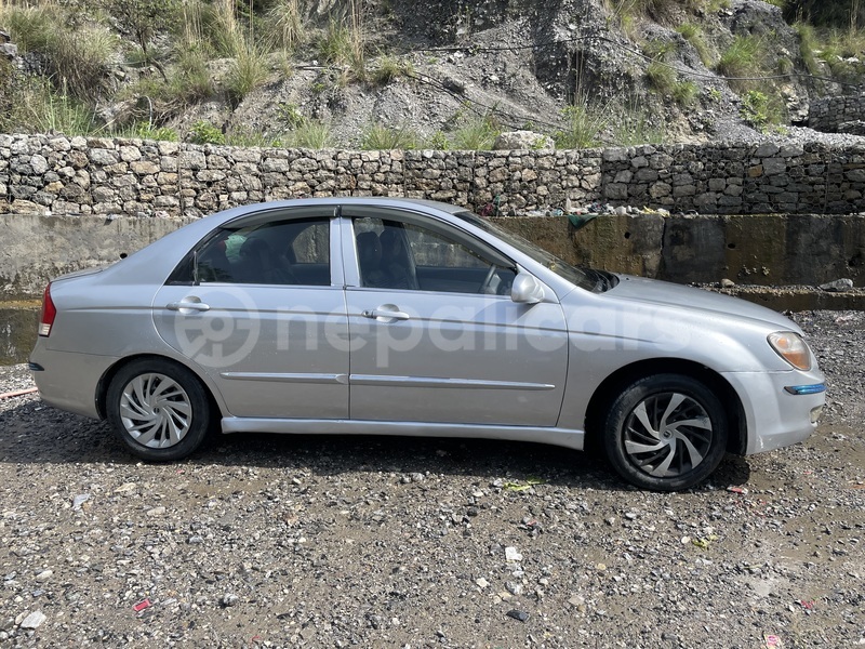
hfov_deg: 67.3
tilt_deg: -6.7
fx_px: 650
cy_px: 324
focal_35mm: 26
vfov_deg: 53.1
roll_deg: +0.2
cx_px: 432
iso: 32
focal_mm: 4.2
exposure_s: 1/1795
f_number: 1.6
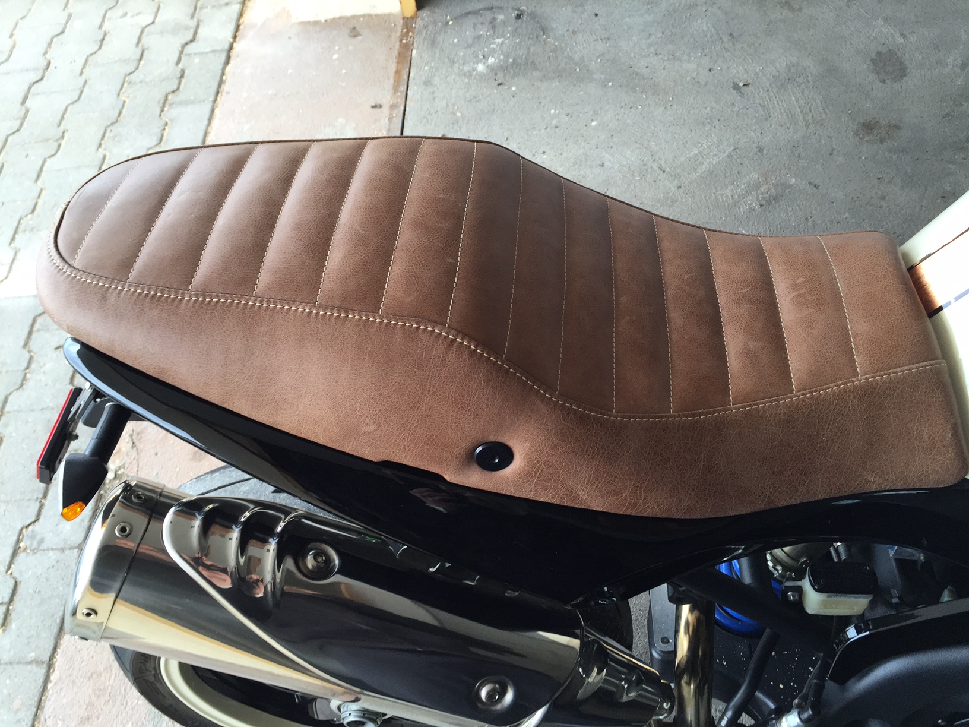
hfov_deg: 61.7
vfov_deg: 48.2
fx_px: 812
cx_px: 484
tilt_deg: -58.3
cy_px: 364
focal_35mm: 29
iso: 50
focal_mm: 4.15
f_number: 2.2
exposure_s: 1/100
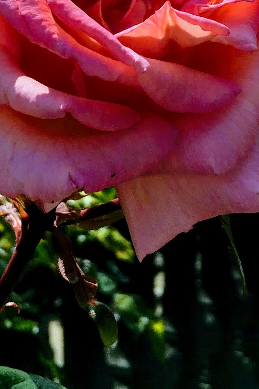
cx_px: 164
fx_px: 820
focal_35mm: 76
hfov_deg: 17.9
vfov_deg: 25.1
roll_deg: +0.9
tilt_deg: +3.3
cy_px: -18
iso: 25
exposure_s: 1/3077
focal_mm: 4.15
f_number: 2.2
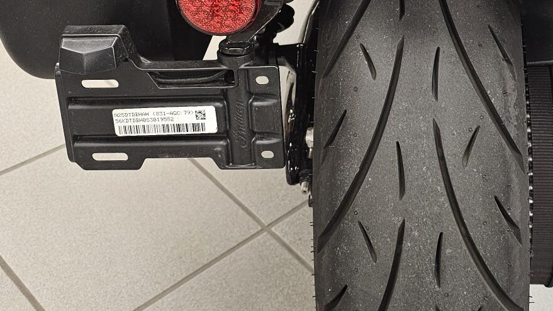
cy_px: -31
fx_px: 836
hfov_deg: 36.1
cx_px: 387
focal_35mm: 57
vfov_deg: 20.1
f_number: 1.7
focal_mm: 6.3
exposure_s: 1/120
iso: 500
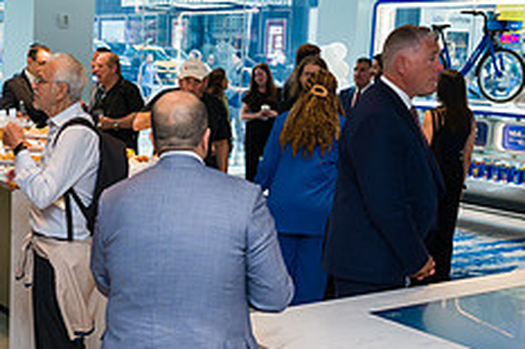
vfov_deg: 22.6
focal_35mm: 60
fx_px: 874
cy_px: 196
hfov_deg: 32.1
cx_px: 72
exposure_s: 1/200
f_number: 3.5
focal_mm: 24
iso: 400
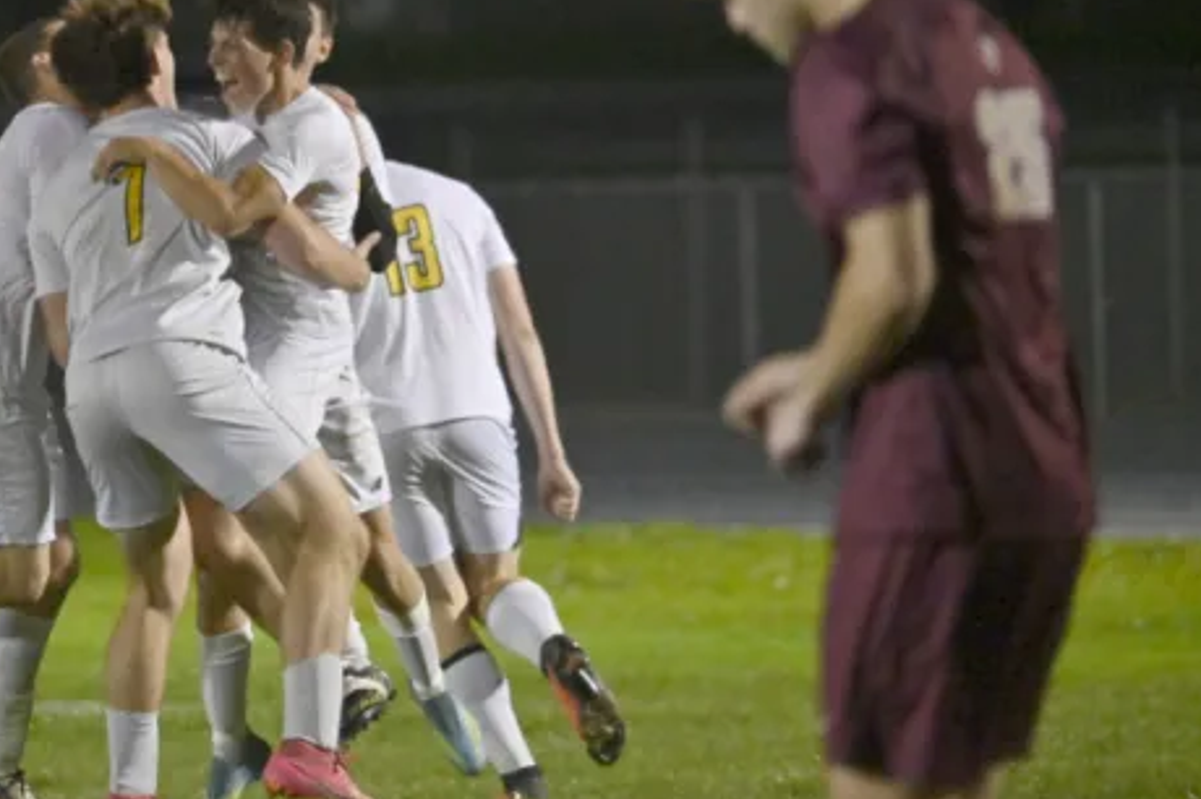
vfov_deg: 2.0
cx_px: 299
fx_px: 23402
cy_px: 287
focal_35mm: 702
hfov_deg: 2.9
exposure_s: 1/800
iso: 5000
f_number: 6.3
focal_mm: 429
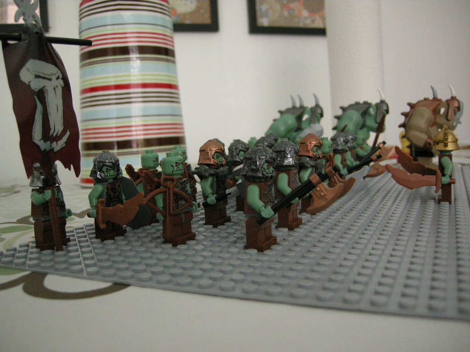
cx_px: 235
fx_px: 489
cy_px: 176
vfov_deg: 39.7
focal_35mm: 36
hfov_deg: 51.4
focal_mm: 7.5
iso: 400
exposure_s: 1/29.3
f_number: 2.7
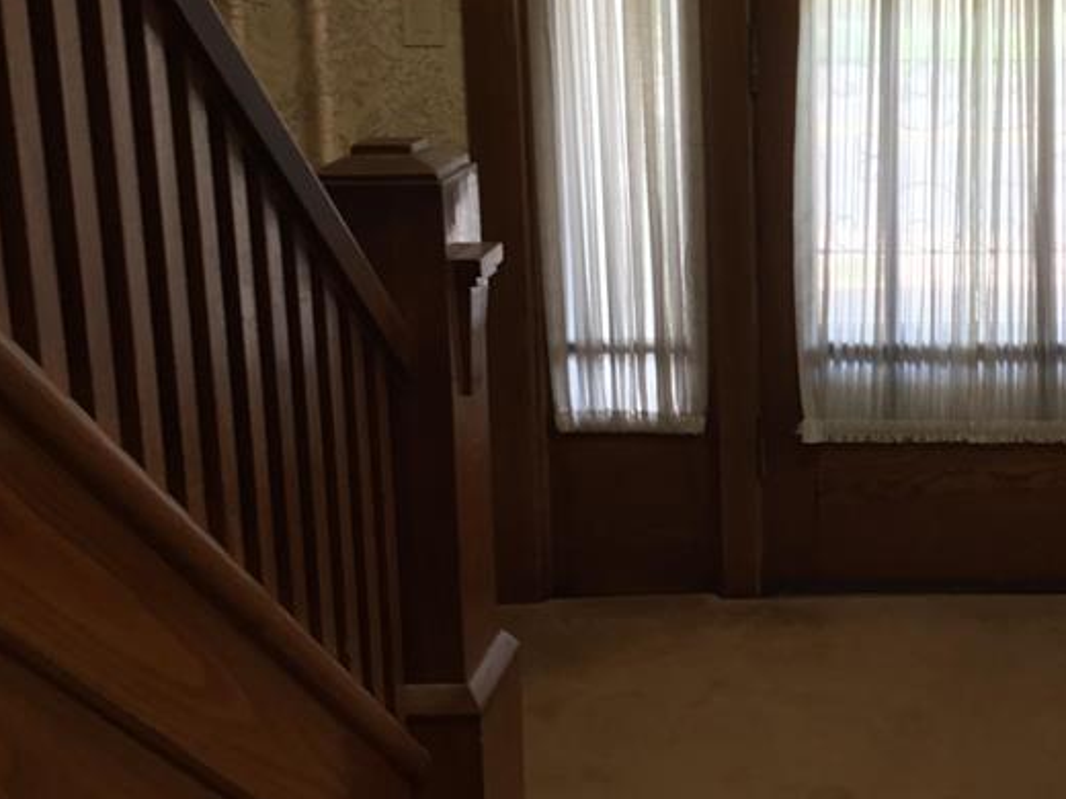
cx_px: 976
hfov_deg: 30.2
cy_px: 209
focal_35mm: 61
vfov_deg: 23.8
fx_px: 1878
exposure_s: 1/30
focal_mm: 3.3
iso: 50
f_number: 2.4
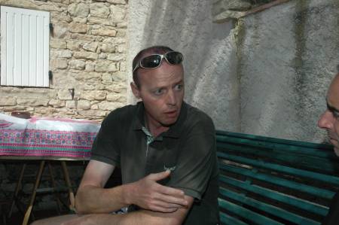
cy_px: 112
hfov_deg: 45.0
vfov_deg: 30.8
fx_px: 409
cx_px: 170
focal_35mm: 44
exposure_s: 1/500
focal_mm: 29
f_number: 10
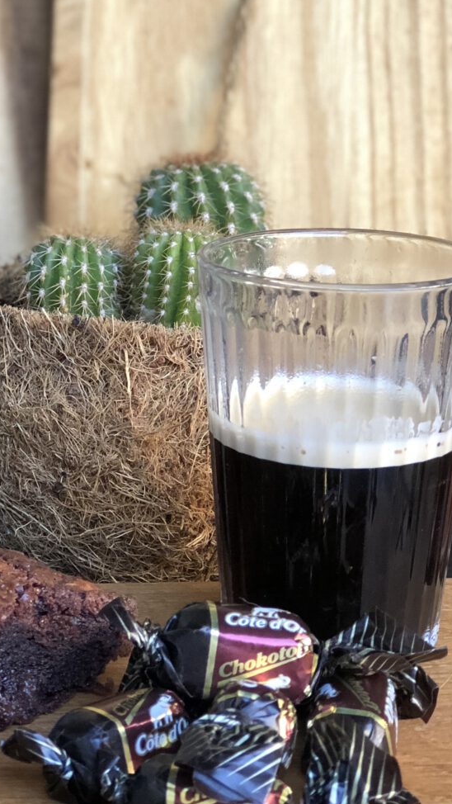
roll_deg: +0.0
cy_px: 372
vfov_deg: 20.9
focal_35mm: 102
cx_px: 59
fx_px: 2173
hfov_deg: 11.8
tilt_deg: -16.0
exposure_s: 1/60
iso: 125
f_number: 2.8
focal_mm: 6.6
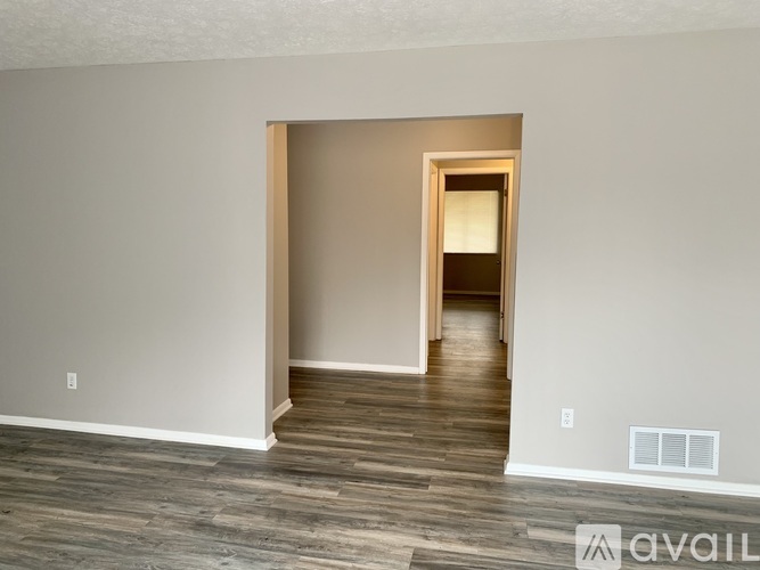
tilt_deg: -5.4
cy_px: 285
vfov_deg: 53.0
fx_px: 571
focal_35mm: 26
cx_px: 380
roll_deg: -0.2
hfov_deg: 67.3
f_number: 1.8
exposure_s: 1/72
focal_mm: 4.25
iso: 100
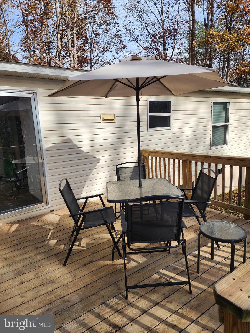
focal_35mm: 23
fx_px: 221
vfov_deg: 73.9
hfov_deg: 58.9
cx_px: 125
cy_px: 166
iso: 12
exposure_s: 1/596
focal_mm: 6.4
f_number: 1.8
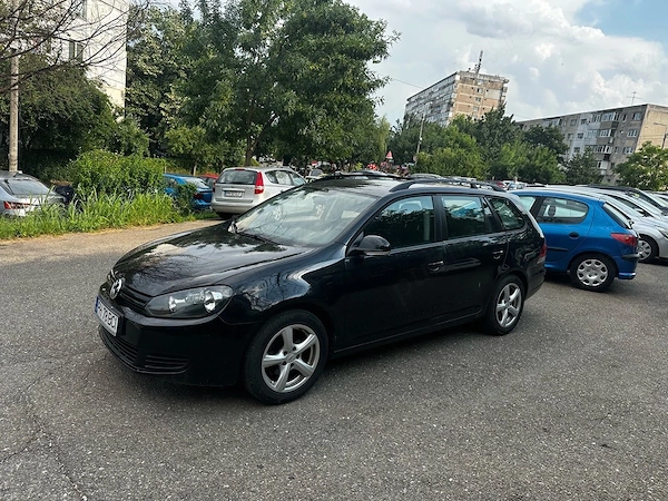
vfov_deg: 56.8
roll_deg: -8.3
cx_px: 334
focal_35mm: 24
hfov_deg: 71.6
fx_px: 463
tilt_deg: -11.7
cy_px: 250
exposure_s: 1/1495
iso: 80
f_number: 1.78
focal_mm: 6.86
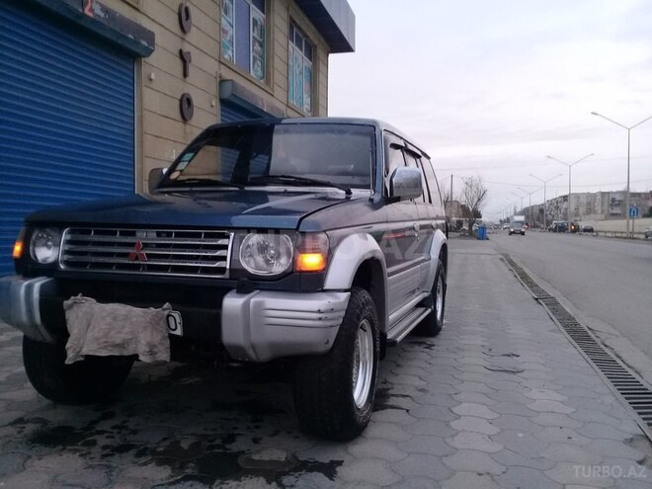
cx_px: 326
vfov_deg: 45.4
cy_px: 244
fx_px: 584
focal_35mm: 31
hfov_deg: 58.4
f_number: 2.2
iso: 100
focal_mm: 3.3
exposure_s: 1/40
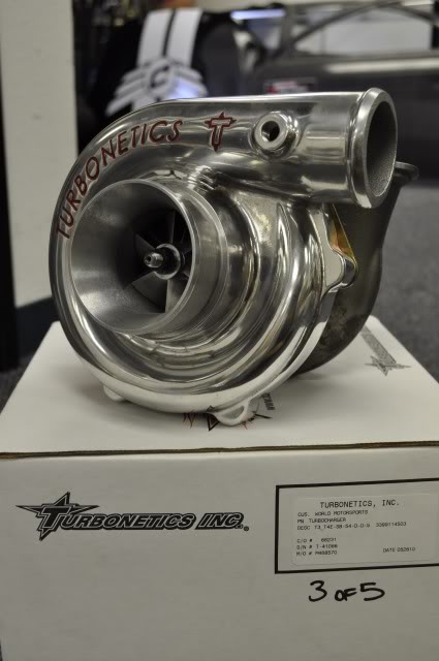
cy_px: 330
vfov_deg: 46.5
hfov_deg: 31.8
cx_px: 220
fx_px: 770
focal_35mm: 42
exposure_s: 1/45
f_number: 6.7
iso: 500
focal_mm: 28
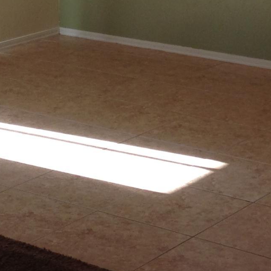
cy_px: -83
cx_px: 129
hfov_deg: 12.7
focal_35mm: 137
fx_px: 1213
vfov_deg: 12.4
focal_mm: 4.13
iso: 50
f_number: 2.4
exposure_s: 1/60
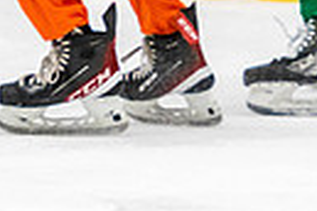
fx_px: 10724
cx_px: 24
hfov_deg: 1.7
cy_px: -142
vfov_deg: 1.1
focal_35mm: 1218
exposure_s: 1/640
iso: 1400
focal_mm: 150
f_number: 2.8
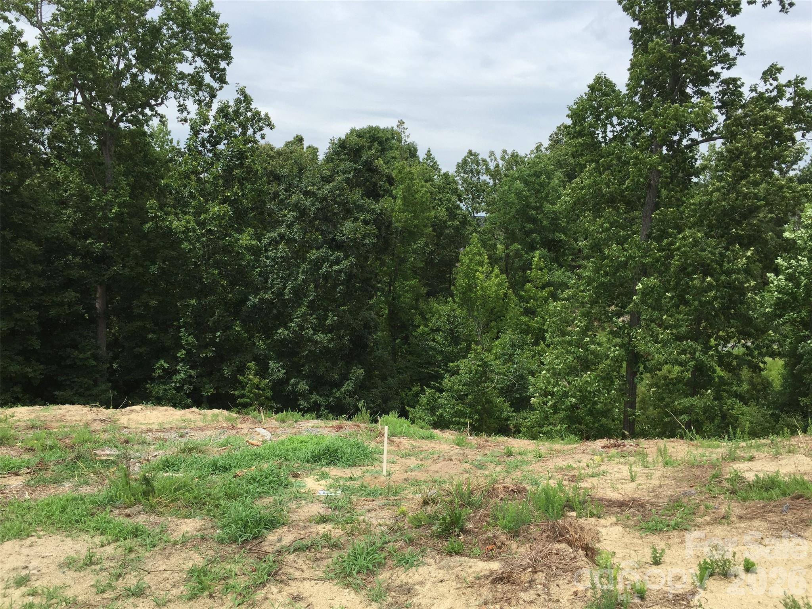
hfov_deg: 61.7
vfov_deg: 48.2
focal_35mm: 29
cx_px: 406
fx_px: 680
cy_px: 304
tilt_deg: -2.7
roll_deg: -2.6
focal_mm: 4.15
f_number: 2.2
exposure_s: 1/2198
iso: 32
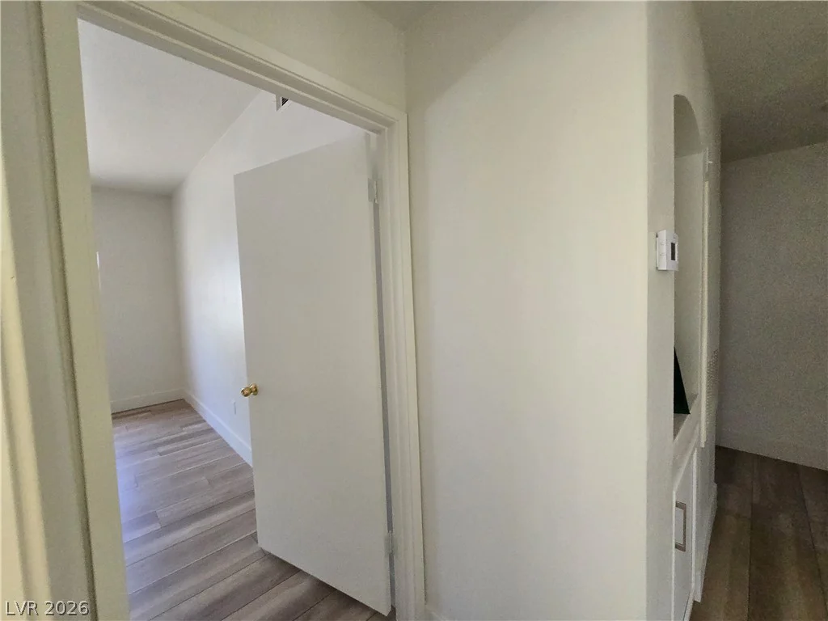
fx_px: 311
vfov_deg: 89.9
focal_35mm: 13
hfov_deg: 106.2
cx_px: 414
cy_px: 310
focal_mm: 2.2
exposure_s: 1/60
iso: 400
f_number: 2.2
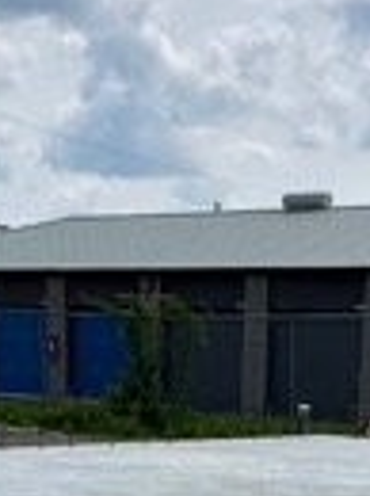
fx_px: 1387
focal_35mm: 97
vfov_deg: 17.2
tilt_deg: -20.3
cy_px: 847
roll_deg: -2.3
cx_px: 257
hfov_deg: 15.2
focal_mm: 2.22
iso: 50
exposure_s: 1/3401
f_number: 2.2
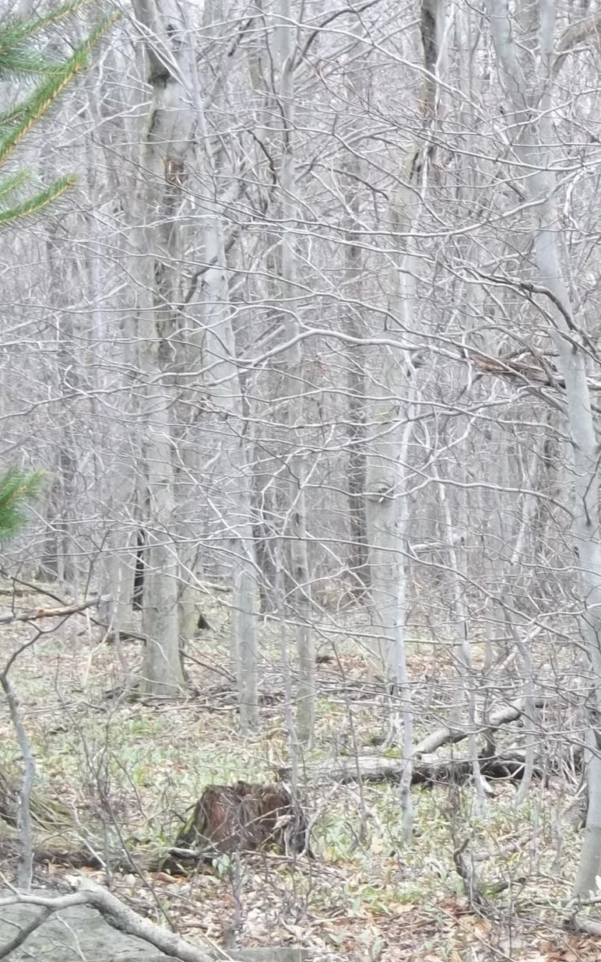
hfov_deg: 8.2
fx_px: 4116
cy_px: 646
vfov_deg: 13.3
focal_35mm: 157
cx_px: 838
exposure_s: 1/60
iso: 80
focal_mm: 11
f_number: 4.1
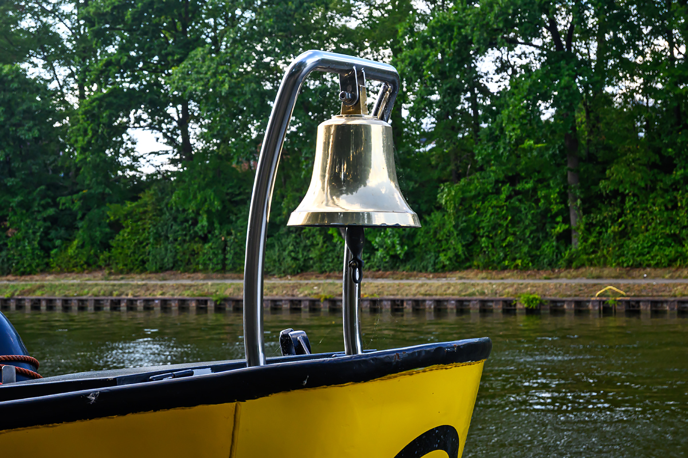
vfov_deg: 18.2
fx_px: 1433
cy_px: 229
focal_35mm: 75
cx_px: 344
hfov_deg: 27.0
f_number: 6.3
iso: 200
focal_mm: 50
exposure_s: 1/350
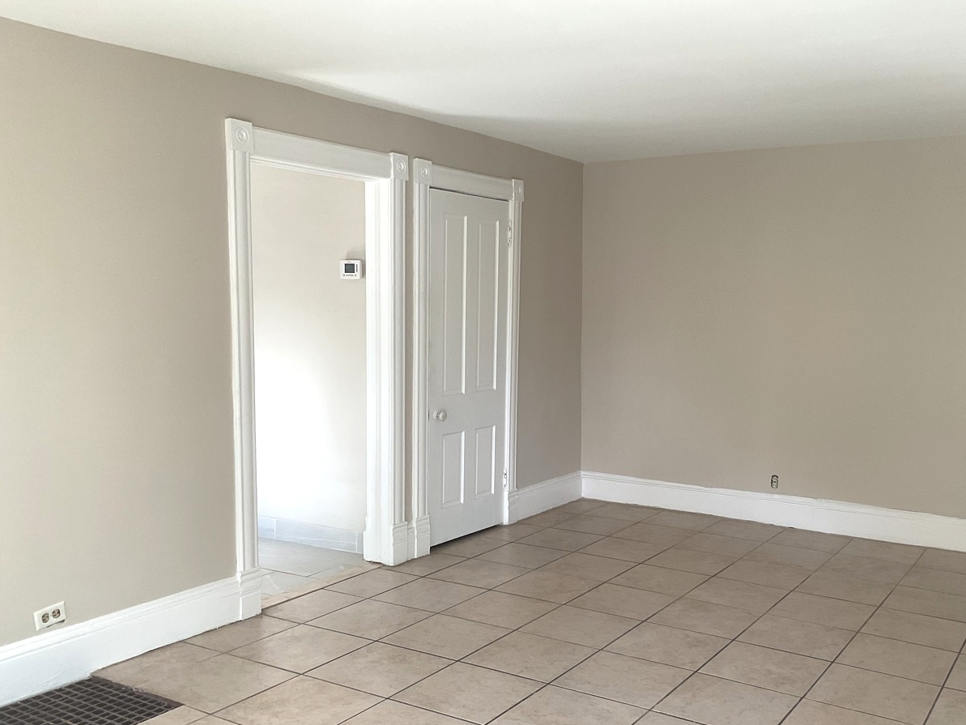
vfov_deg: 40.5
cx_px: 568
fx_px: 977
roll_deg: -0.8
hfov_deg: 52.3
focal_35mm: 35
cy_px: 436
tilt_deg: -6.6
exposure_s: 1/60
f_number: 1.8
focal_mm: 3
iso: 40
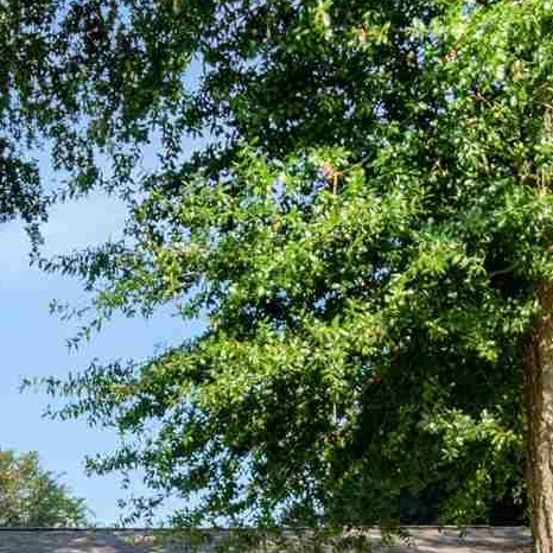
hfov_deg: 29.1
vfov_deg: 27.3
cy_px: 644
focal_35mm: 56
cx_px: 39
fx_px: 1012
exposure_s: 1/2000
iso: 100
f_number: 4
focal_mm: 10
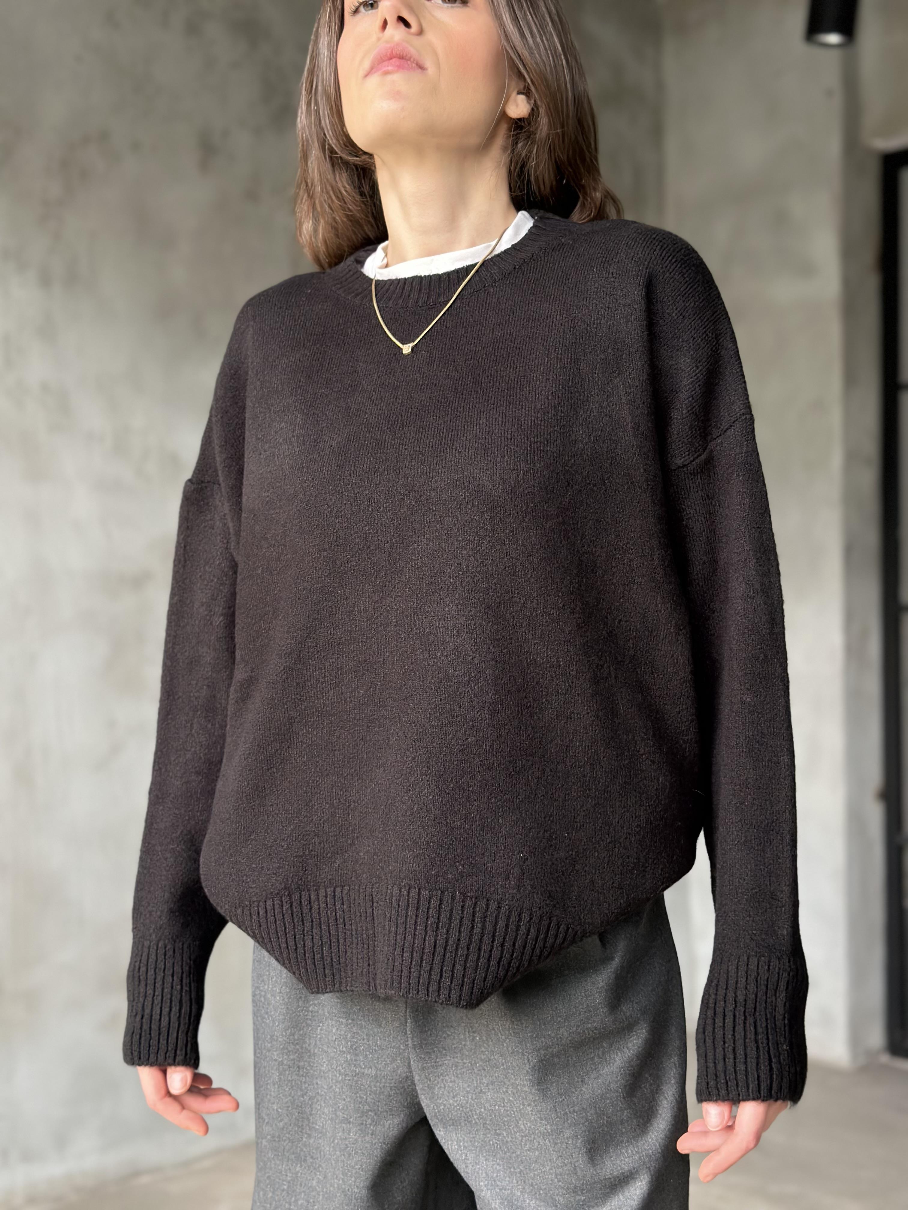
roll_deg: +0.1
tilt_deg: -0.1
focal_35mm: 48
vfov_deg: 39.7
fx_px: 1679
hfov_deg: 30.3
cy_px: 605
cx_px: 454
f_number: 1.78
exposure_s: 1/60
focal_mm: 6.86
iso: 200
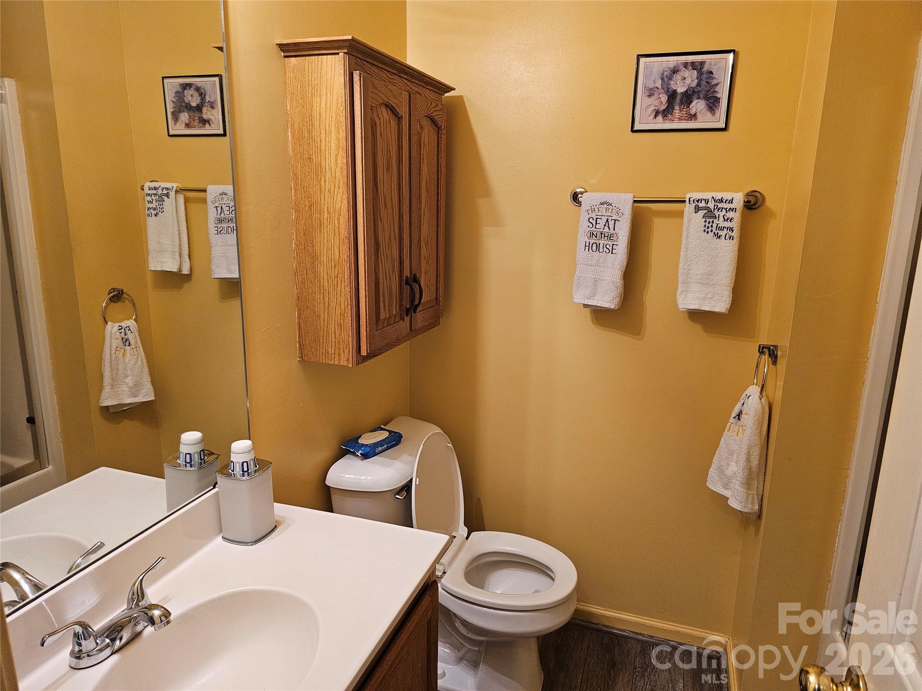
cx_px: 461
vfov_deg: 58.9
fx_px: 613
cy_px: 346
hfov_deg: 73.9
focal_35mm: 23
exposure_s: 1/120
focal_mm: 6.3
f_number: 1.7
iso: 500
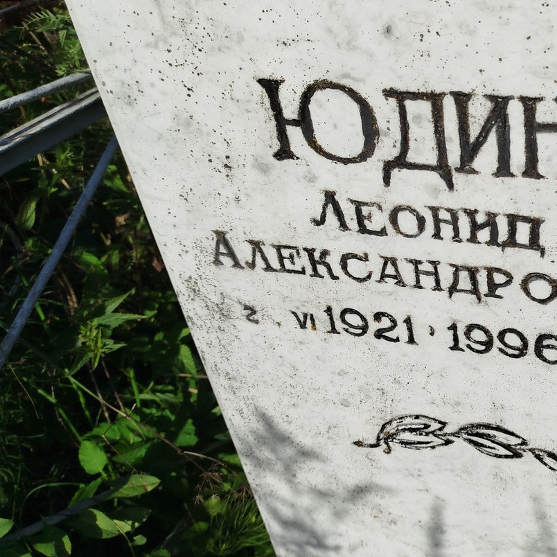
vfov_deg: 43.8
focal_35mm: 38
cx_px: 471
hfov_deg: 41.3
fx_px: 692
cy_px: 250
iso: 50
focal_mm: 5.31
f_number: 1.7
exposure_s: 1/2098
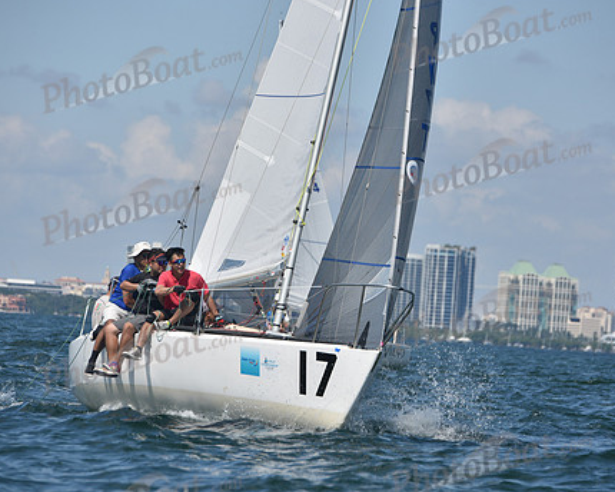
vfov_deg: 6.1
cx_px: 318
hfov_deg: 7.6
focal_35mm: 253
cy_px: 262
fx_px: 4605
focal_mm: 200
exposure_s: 1/1000
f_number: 6.3
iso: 250
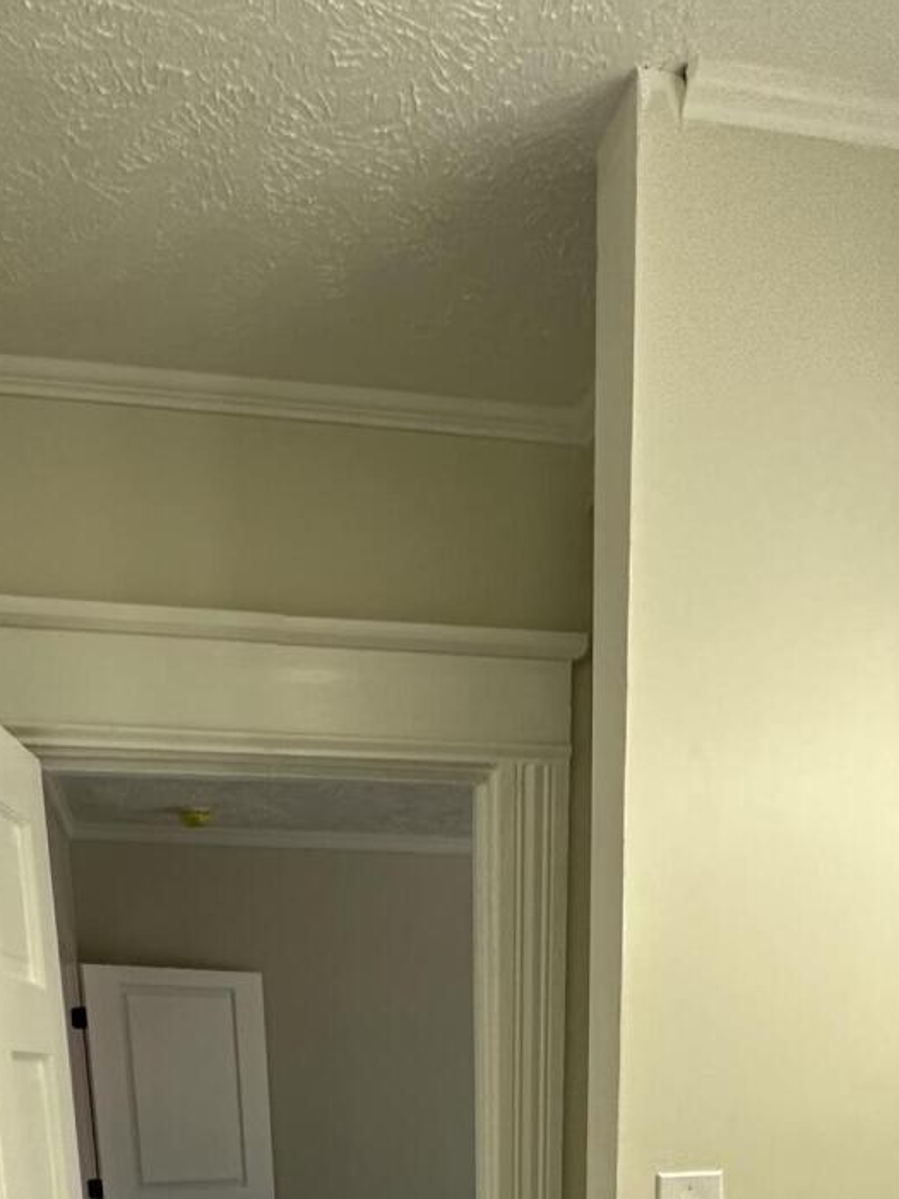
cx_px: 493
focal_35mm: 40
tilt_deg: -18.4
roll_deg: -0.4
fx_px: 1385
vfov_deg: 34.1
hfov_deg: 35.9
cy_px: 1547
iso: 250
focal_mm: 2.22
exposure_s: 1/99
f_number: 2.2
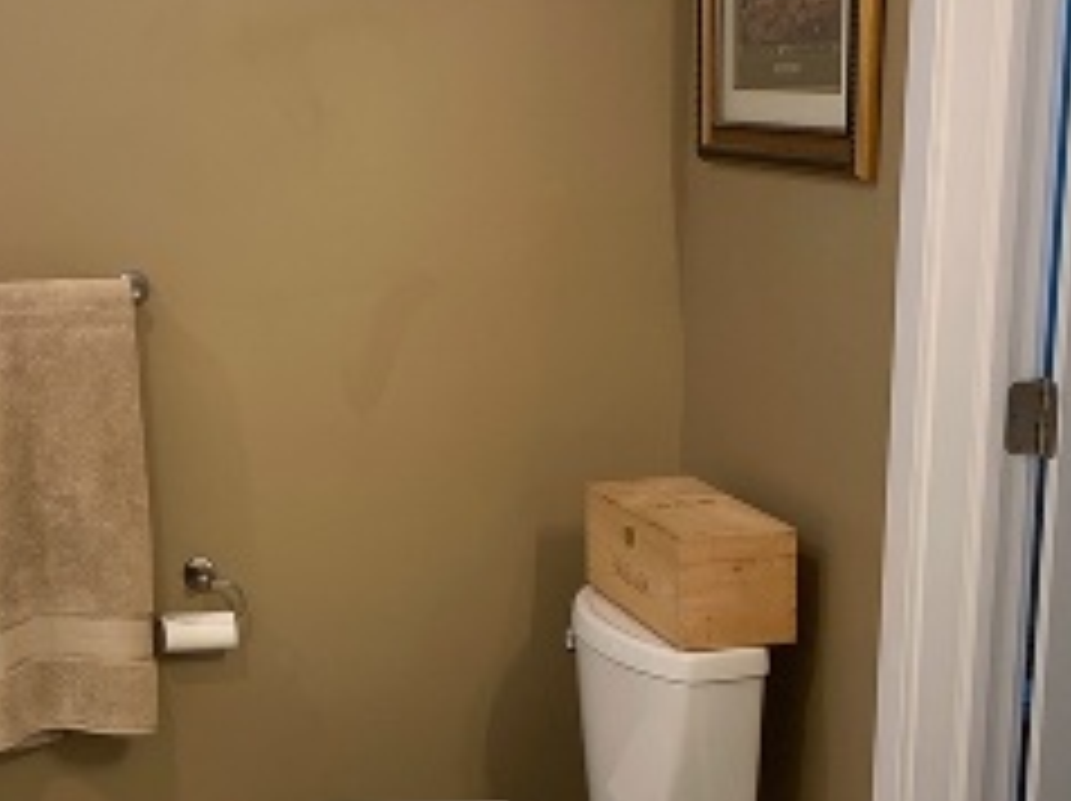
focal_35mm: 70
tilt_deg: -11.5
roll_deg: +1.1
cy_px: 513
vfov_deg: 20.9
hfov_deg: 26.5
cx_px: 40
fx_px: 2164
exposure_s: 1/60
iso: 80
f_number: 1.8
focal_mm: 4.25
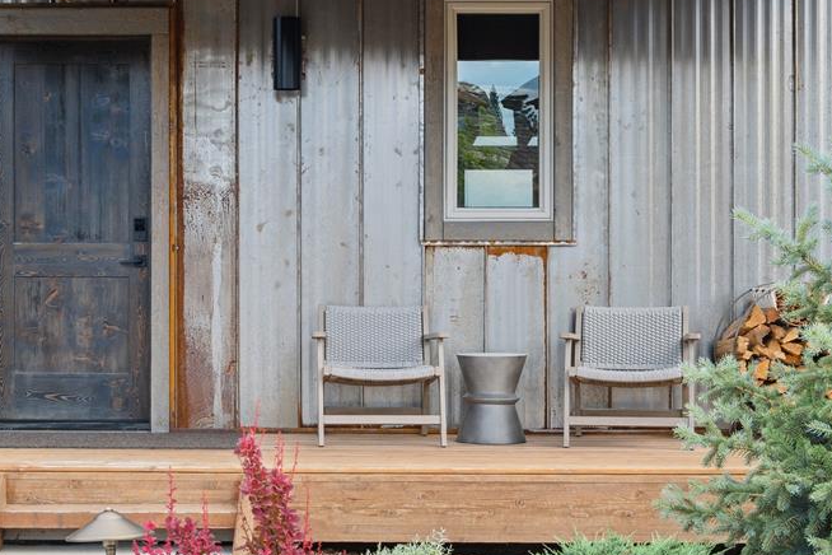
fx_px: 1664
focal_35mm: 72
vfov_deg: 18.9
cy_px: 210
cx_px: 403
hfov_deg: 28.1
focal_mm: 31
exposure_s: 1/200
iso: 200
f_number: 6.3
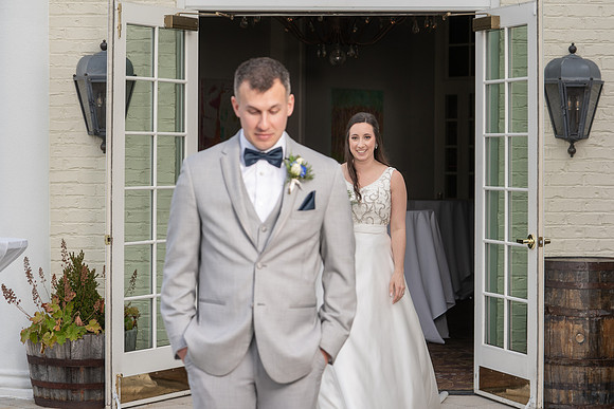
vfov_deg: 13.7
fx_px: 1711
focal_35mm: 100
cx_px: 326
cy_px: 201
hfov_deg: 20.3
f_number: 5.6
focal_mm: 89
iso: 100
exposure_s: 1/250
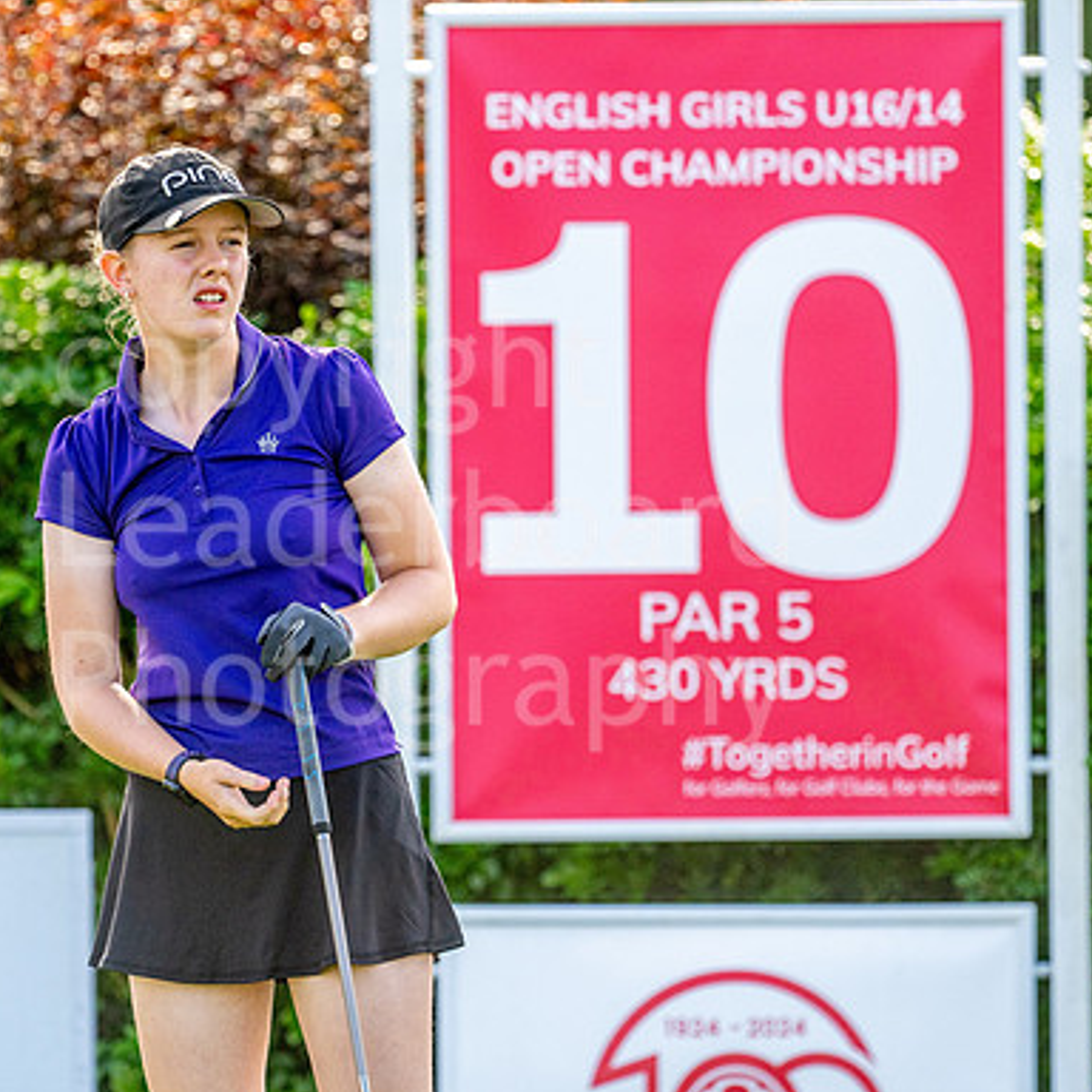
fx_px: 20629
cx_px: 429
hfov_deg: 3.0
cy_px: 546
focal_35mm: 578
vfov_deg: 3.0
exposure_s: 1/1000
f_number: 4
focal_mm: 300
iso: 400
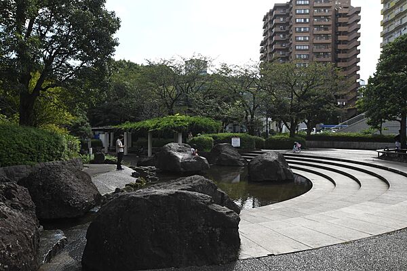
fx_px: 339
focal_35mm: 30
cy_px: 136
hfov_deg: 61.9
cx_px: 204
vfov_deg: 43.6
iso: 1600
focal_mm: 20
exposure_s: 1/640
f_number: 13
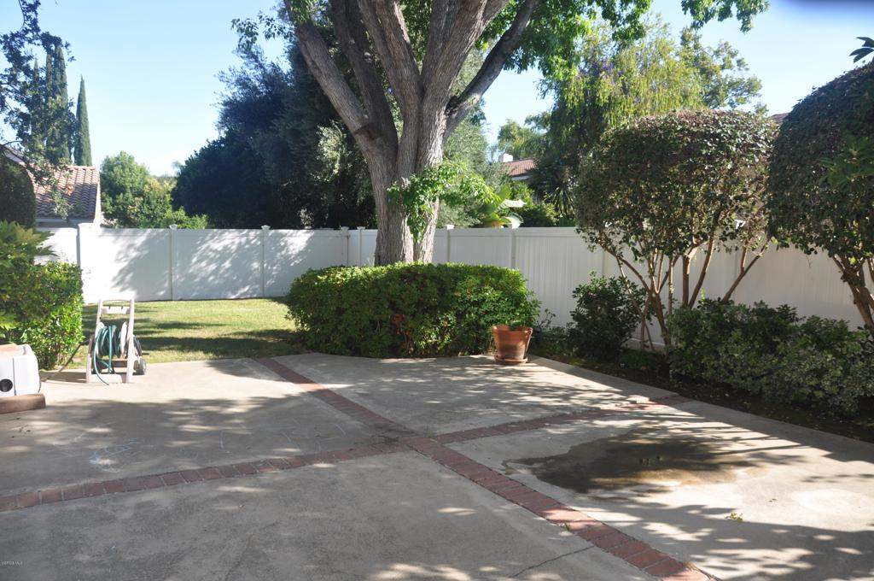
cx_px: 437
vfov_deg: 47.8
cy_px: 290
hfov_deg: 67.4
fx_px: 655
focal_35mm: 27
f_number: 7.1
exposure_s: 1/200
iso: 200
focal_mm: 18
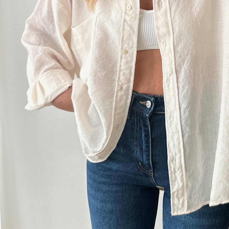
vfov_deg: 27.4
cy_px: 34
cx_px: 246
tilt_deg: -32.4
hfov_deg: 26.2
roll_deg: -4.6
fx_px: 457
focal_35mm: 61
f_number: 1.78
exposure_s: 1/60
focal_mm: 6.86
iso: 320
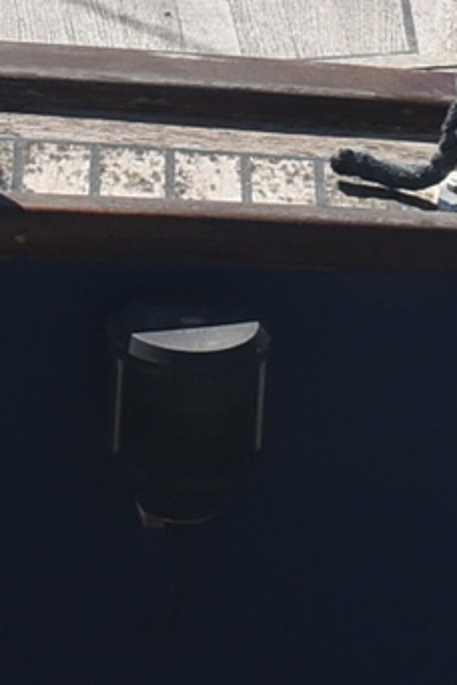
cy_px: -430
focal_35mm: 319
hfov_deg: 4.2
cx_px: -635
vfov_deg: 6.4
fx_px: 6067
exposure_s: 1/400
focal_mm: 29
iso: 200
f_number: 10
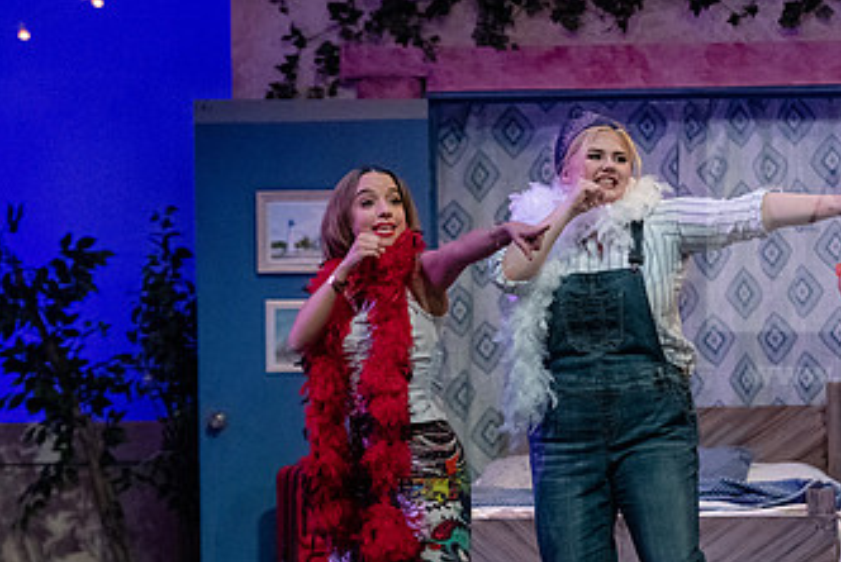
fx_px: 4489
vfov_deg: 7.2
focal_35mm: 192
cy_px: 427
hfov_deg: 10.7
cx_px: 631
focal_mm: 110
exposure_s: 1/400
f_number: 3.5
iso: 4000
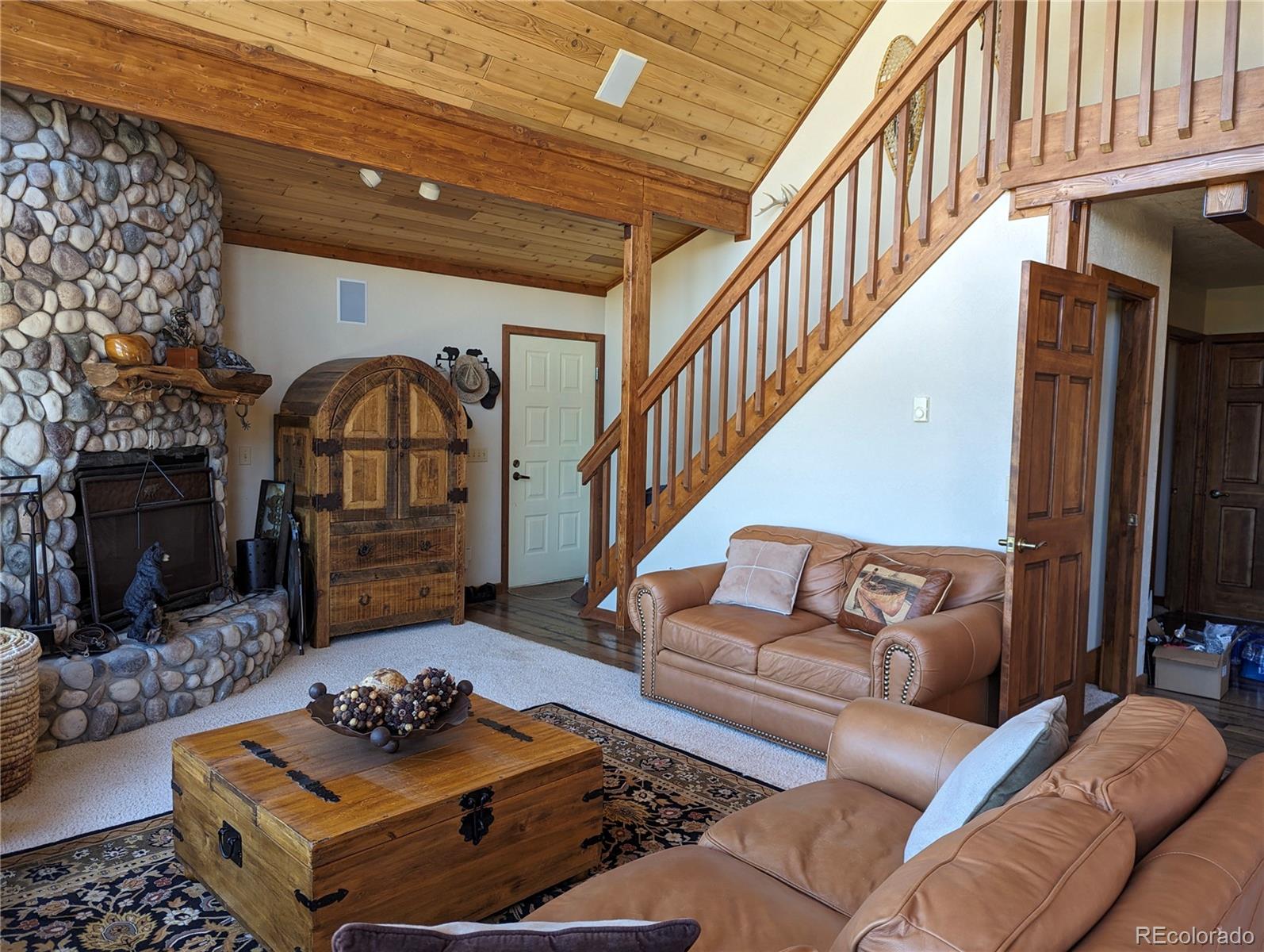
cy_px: 476
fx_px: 878
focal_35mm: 24
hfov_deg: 71.5
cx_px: 632
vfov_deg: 56.9
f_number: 1.85
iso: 49
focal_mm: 6.81
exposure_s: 1/30
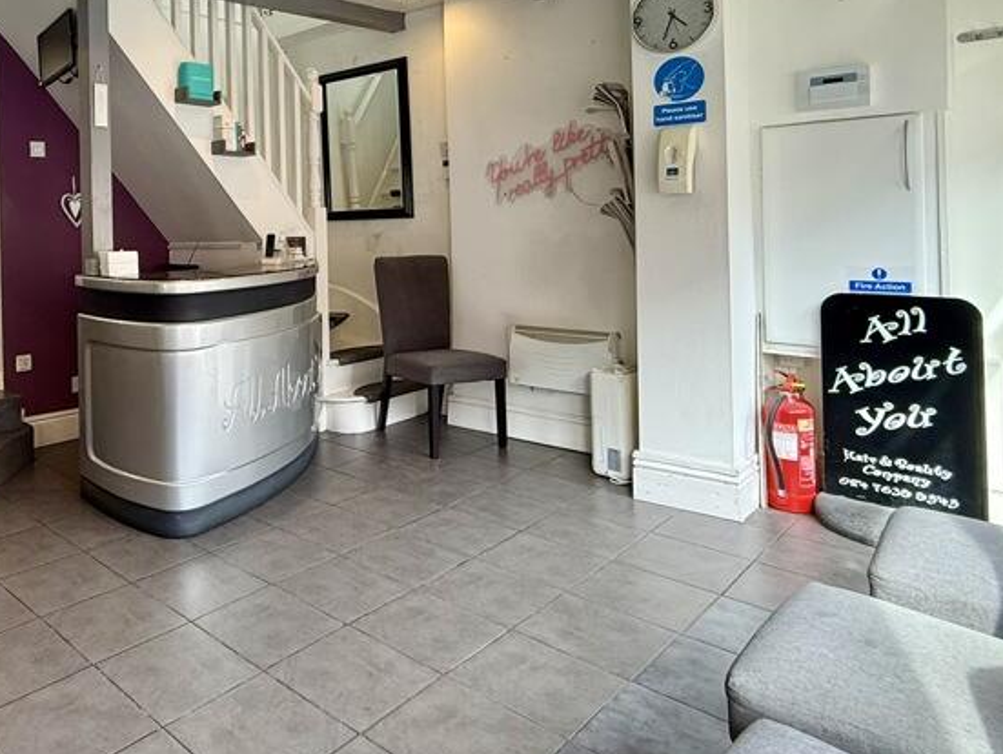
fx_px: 754
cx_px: 238
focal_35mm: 26
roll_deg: +1.3
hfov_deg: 63.0
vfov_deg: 51.6
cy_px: 222
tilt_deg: +0.5
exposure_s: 1/100
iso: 160
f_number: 2.2
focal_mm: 2.22
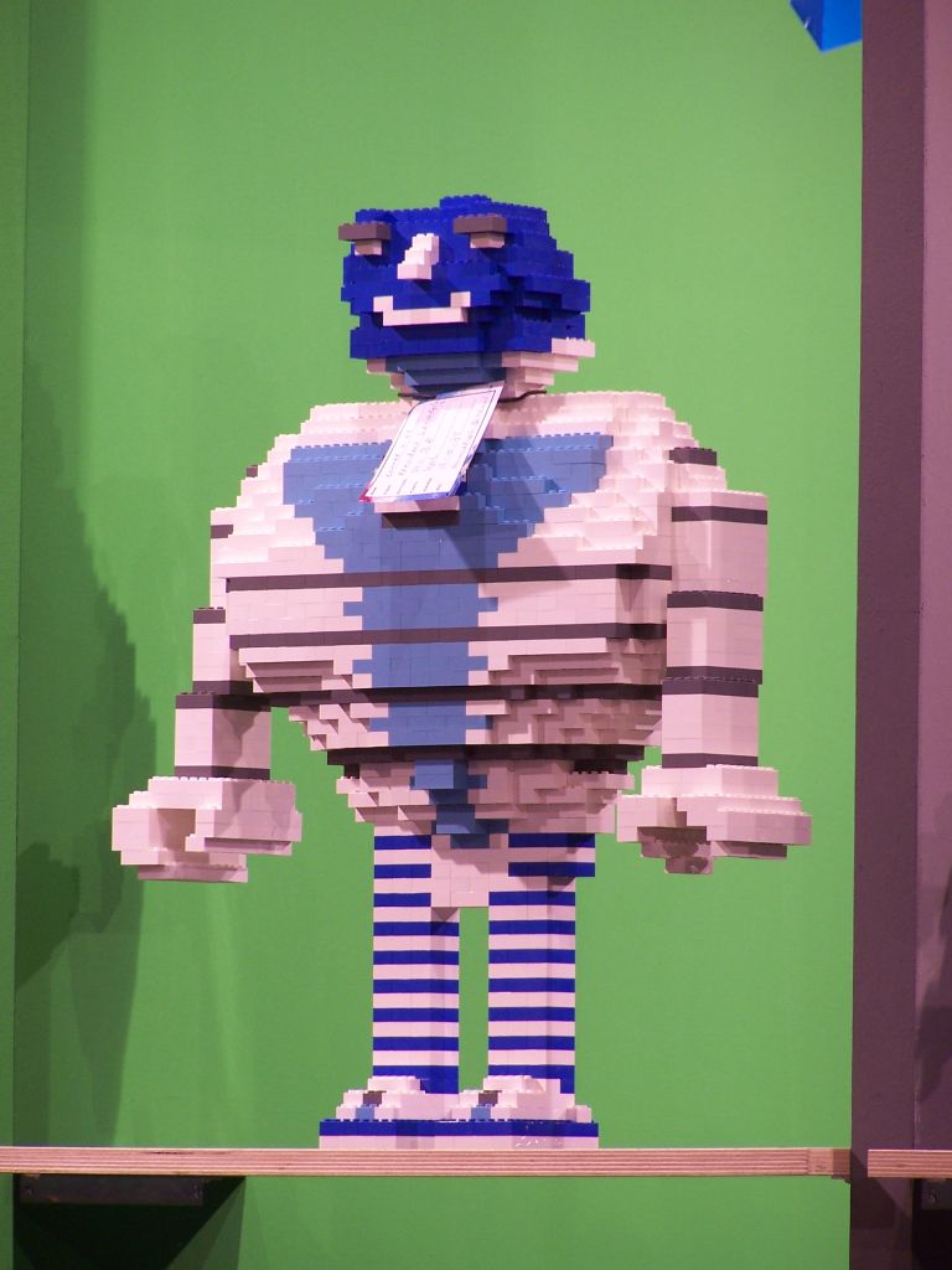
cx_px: 476
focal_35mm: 317
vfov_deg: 6.3
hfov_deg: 4.7
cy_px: 635
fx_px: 11624
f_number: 3.6
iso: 80
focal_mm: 52.6
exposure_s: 1/15
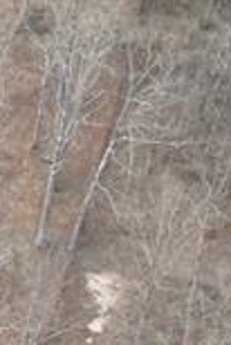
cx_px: -527
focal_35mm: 166
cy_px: 139
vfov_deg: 12.4
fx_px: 1594
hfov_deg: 7.1
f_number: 1.7
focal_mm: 6.72
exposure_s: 1/320
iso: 100
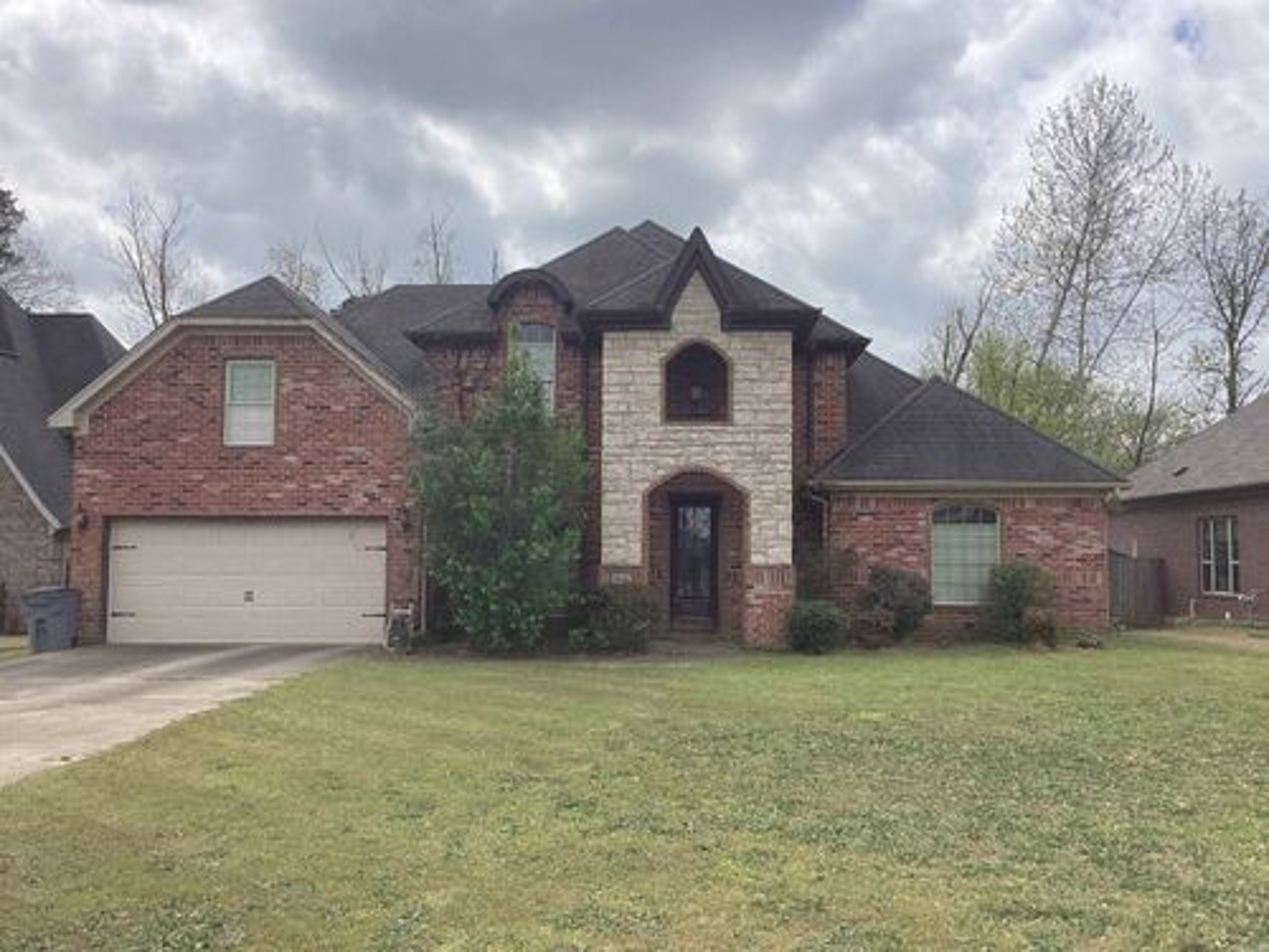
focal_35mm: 31
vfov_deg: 45.4
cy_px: 476
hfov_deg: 58.4
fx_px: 1136
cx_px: 634
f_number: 2.4
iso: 25
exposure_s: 1/1812
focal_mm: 3.3
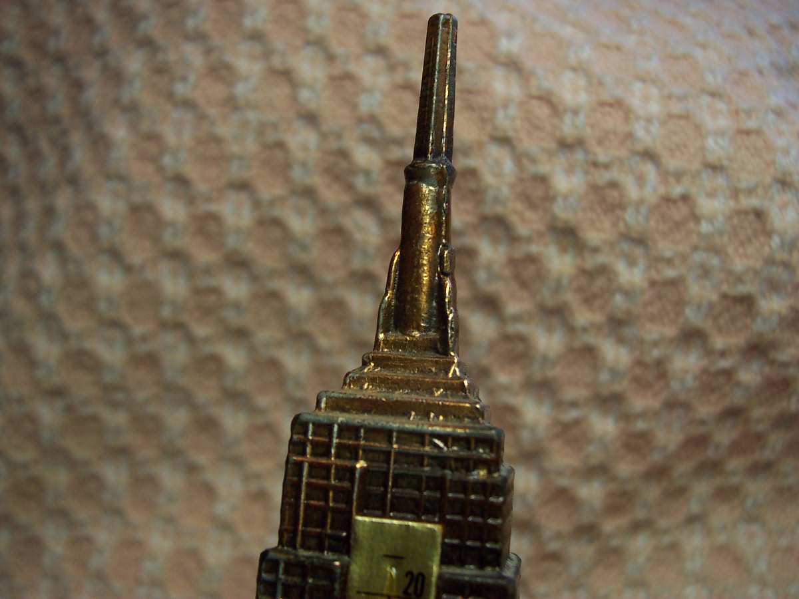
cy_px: 300
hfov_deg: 50.1
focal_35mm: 37
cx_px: 400
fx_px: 854
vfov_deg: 38.7
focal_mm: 5.6
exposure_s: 1/125
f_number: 2.8
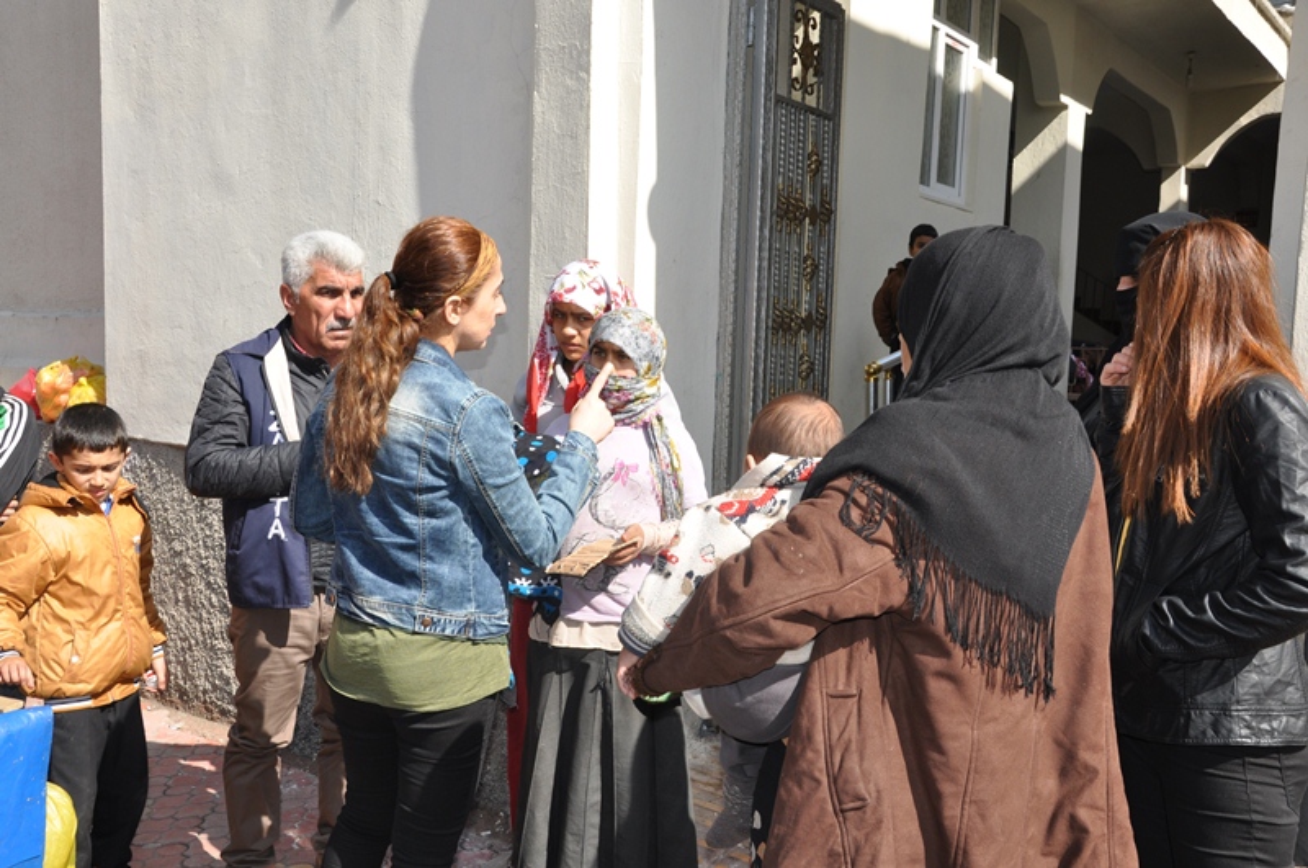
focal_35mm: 33
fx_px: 1197
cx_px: 654
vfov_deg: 39.9
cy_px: 434
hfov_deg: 57.3
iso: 200
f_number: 9
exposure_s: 1/200
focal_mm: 22
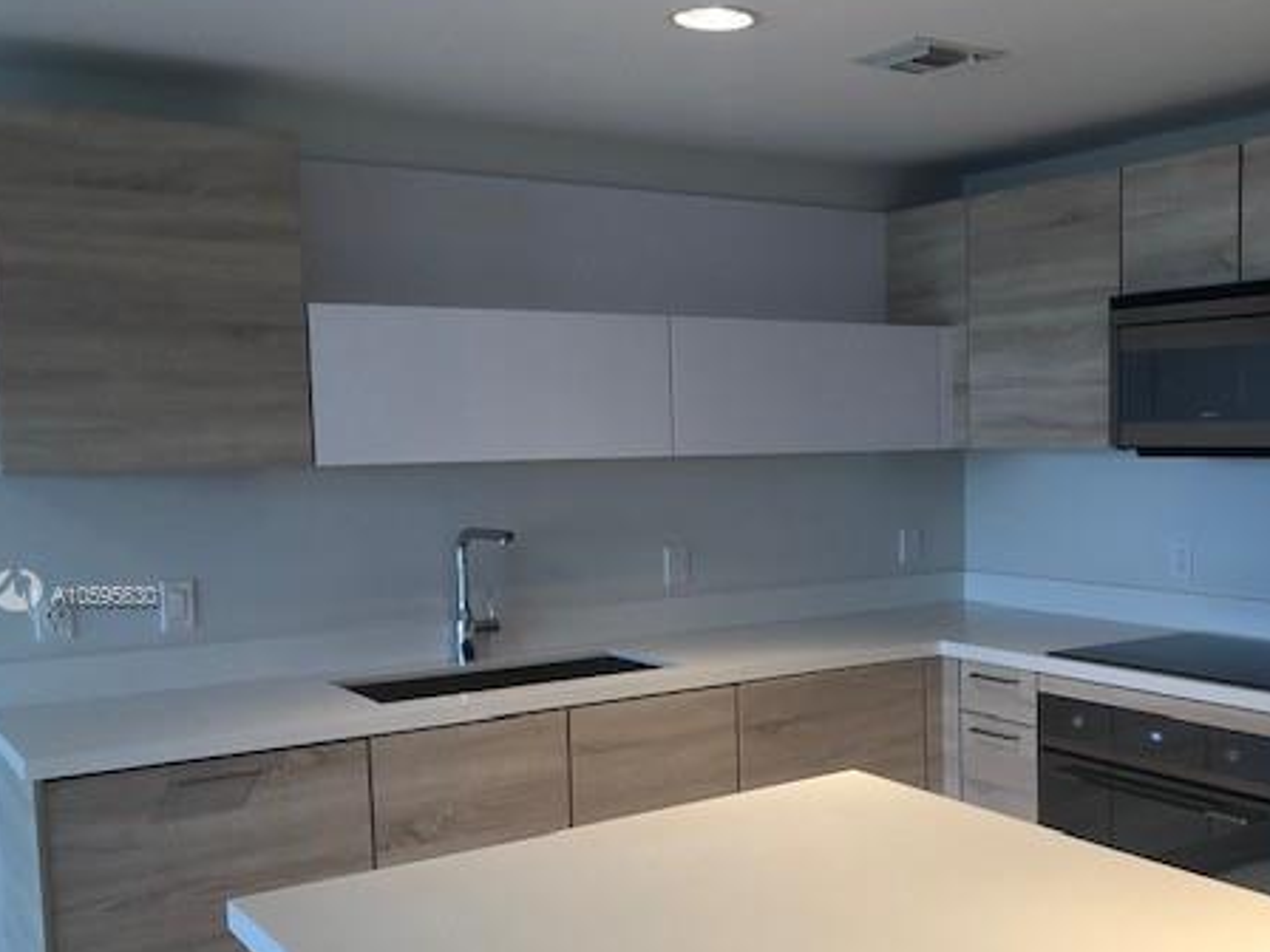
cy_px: 598
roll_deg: +1.5
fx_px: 1468
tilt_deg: -7.7
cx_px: 890
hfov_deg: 45.8
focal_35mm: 40
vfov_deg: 35.8
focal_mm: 3.99
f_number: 1.8
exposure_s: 1/30
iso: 32
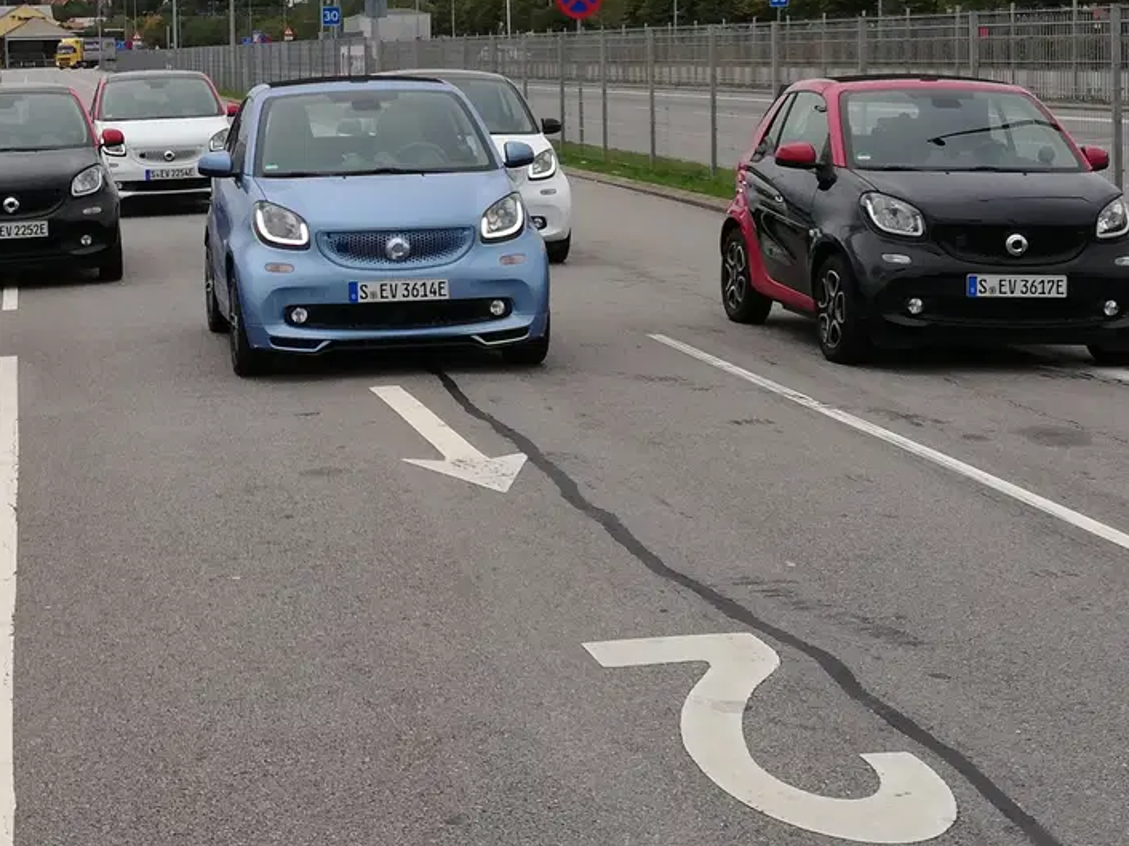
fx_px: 2217
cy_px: 141
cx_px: 272
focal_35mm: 68
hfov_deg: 28.1
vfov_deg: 21.3
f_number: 2.2
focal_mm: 3.81
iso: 50
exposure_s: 1/835
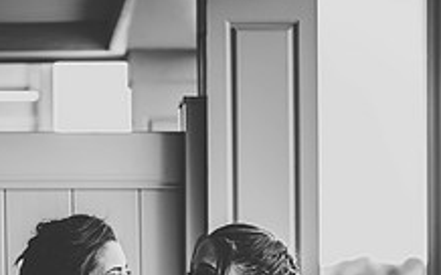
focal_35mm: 147
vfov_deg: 8.7
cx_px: 180
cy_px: 412
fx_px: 1766
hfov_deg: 14.2
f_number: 2.8
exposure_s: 1/500
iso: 320
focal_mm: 70
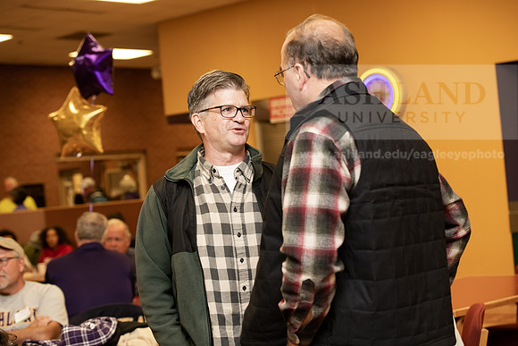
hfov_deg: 26.0
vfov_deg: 17.5
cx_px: 259
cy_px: 173
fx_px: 1123
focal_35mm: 78
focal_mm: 78
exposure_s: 1/200
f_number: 4.5
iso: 1250
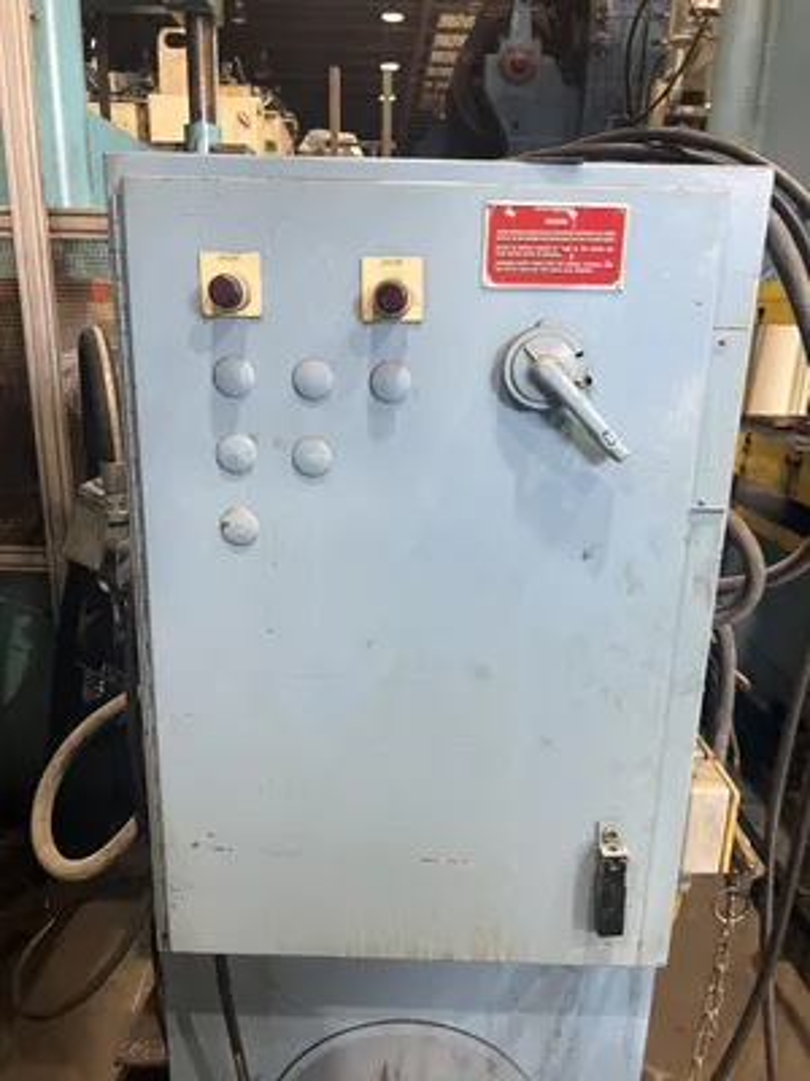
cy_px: 540
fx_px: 811
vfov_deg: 67.3
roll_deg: -1.6
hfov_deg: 53.1
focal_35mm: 26
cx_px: 405
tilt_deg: -15.1
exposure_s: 1/60
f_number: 1.5
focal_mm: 5.7
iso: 100
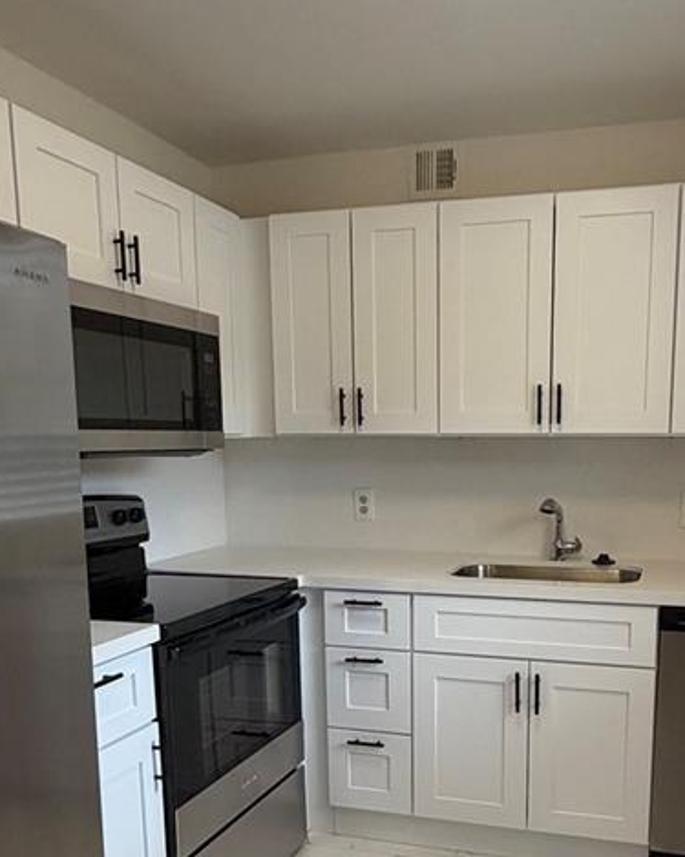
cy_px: 594
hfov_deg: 41.9
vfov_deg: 50.3
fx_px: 887
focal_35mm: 35
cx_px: 433
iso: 200
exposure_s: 1/121
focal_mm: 2.22
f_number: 2.2
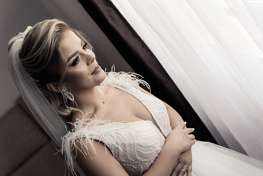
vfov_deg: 27.0
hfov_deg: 39.6
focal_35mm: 50
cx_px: 132
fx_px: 365
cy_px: 88
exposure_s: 1/200
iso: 250
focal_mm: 50
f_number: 3.2
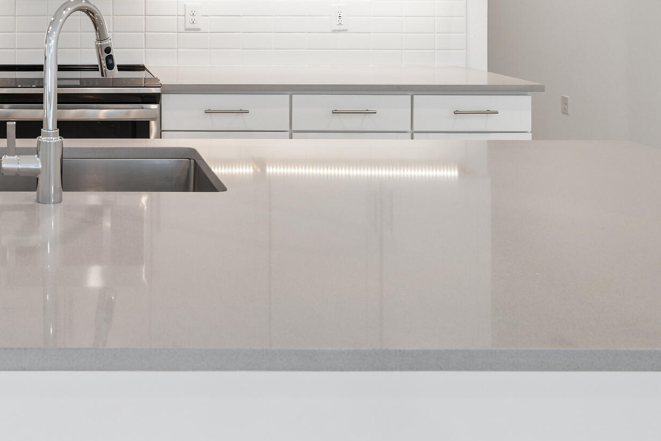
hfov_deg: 41.1
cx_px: 70
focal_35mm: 44
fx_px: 808
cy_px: -35
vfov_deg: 28.0
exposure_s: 1/8
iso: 200
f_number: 8
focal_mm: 18
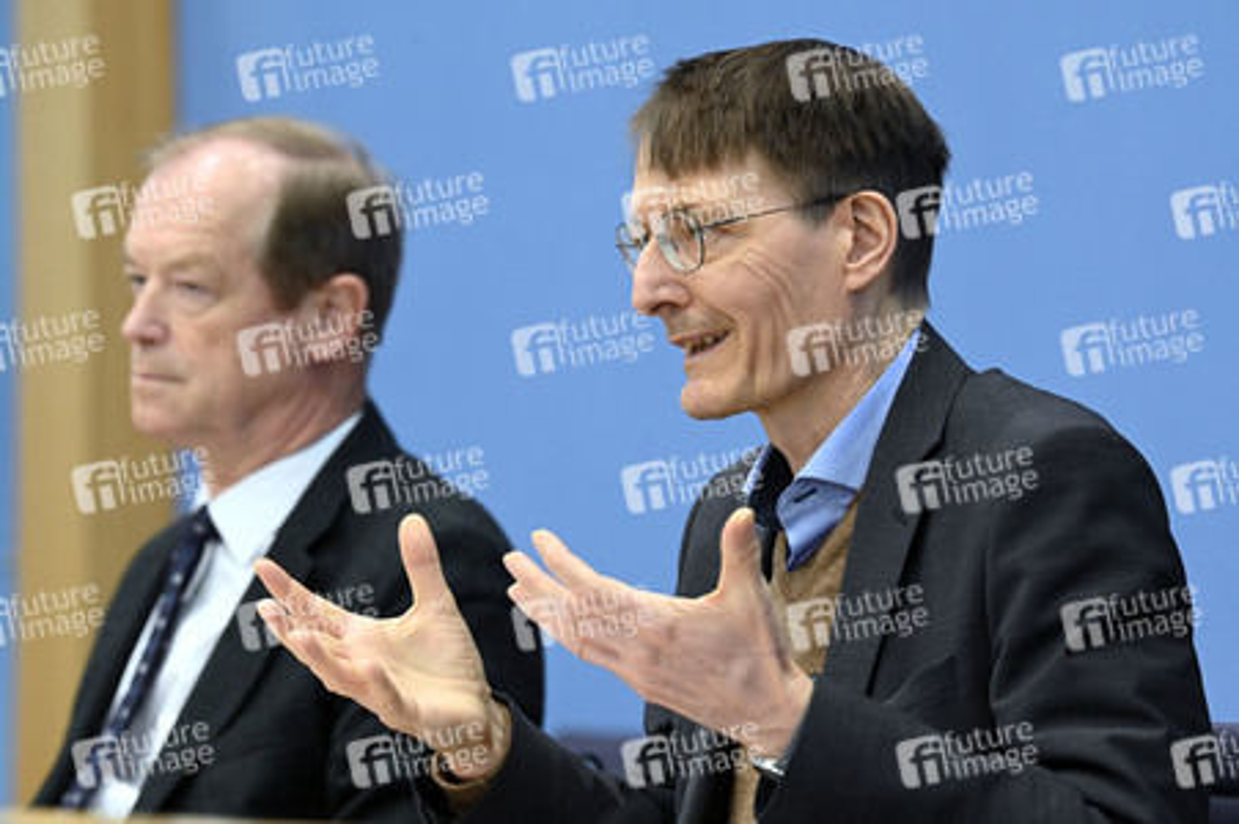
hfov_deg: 13.3
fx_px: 5331
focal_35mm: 155
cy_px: 412
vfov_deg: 8.8
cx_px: 620
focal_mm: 155
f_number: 5.6
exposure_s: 1/400
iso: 4000
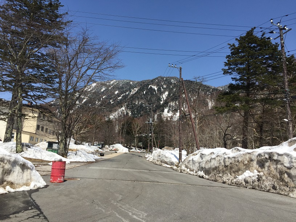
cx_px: 148
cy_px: 111
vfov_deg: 48.2
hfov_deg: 61.7
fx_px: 248
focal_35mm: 29
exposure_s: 1/2475
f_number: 2.2
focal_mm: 4.15
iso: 32
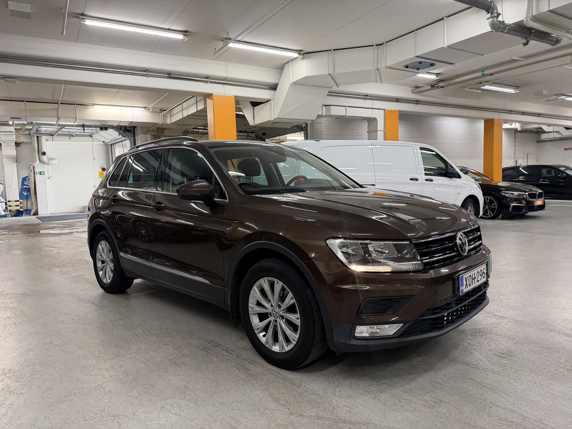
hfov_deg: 71.6
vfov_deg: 56.8
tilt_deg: -5.0
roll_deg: +1.4
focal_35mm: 24
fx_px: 397
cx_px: 286
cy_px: 214
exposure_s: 1/100
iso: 320
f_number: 1.78
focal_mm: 6.76
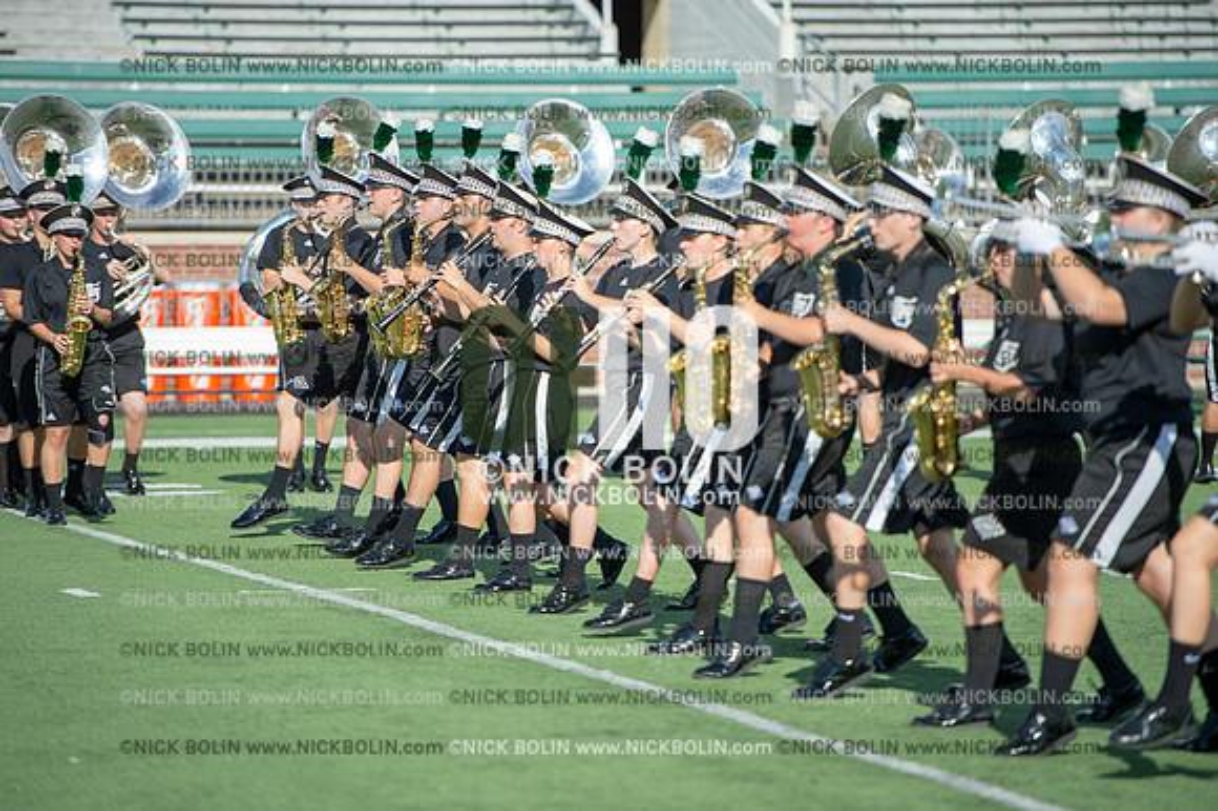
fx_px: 6424
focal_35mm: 190
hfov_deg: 10.8
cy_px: 406
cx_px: 609
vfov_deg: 7.2
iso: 160
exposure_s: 1/2000
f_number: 2.8
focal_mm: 190
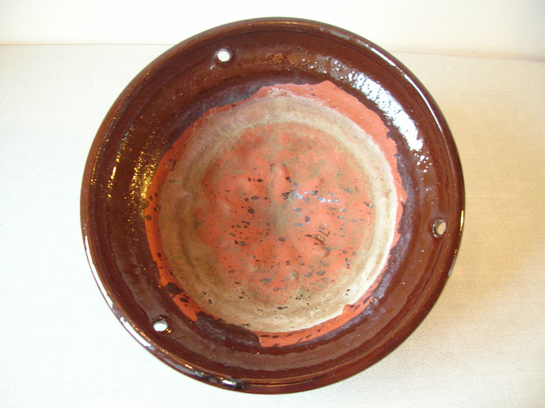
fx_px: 551
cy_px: 204
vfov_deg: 40.7
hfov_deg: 52.7
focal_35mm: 35
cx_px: 272
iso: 200
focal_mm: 5.8
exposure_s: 1/5.1
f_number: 2.8
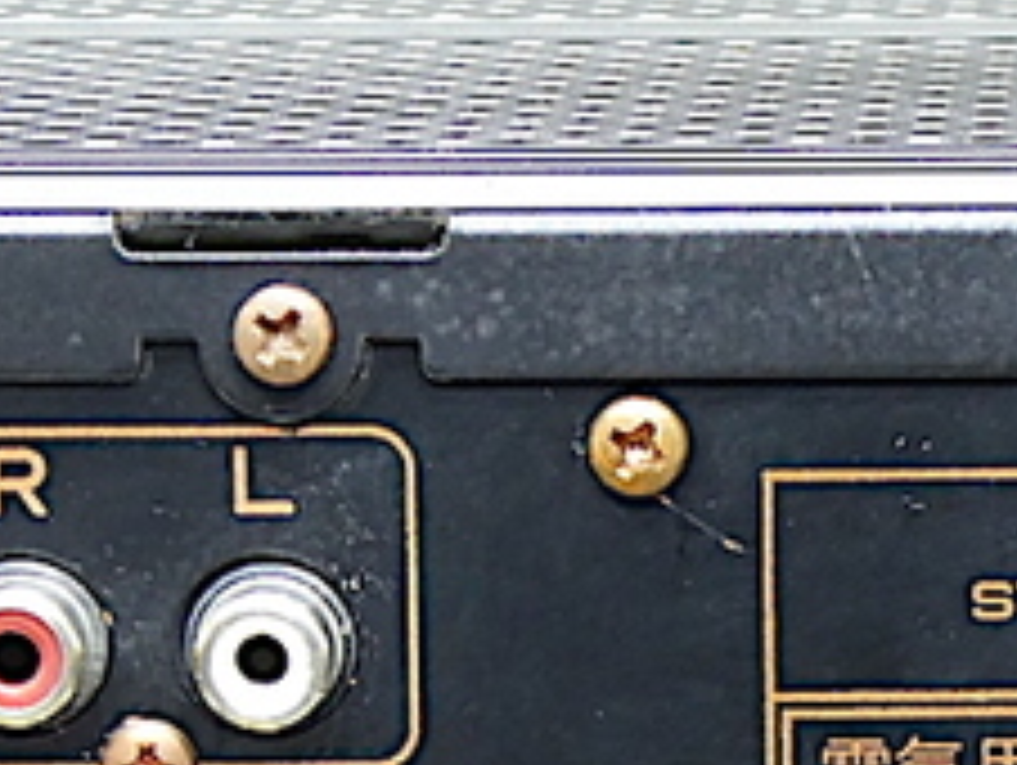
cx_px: 688
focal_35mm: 488
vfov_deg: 3.0
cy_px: 1336
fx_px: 14352
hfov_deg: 4.1
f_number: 5.1
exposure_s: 1/2.5
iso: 200
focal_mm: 20.6
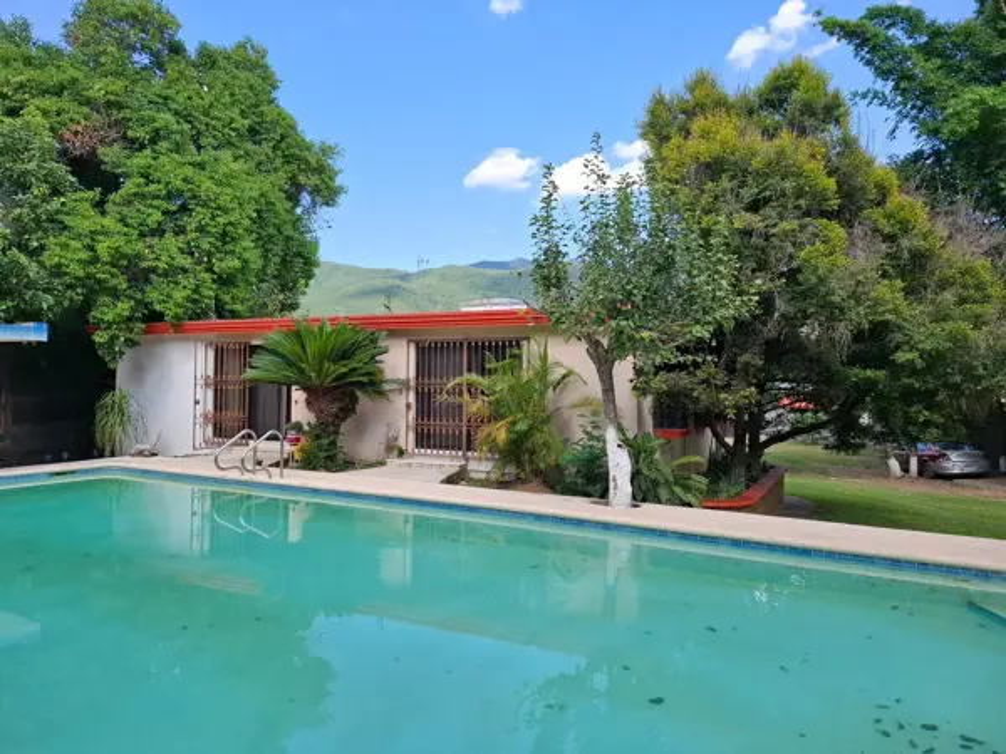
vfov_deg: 58.9
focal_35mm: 23
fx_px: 668
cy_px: 377
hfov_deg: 73.9
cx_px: 503
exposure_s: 1/1021
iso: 50
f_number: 1.8
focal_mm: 5.54
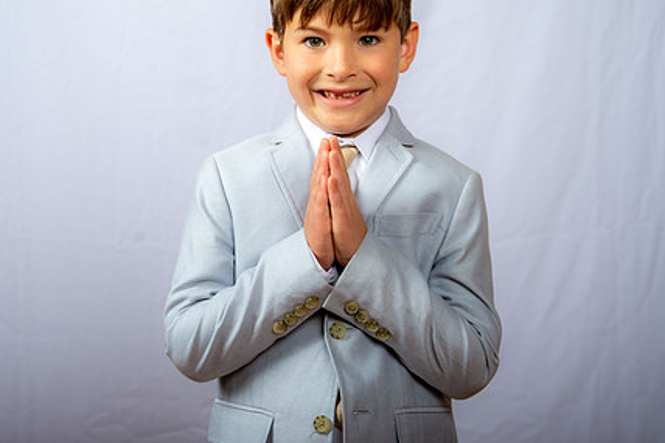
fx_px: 1551
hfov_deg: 24.2
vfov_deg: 16.2
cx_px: 287
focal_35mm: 84
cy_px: 176
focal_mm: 62
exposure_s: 1/200
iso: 250
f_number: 6.3
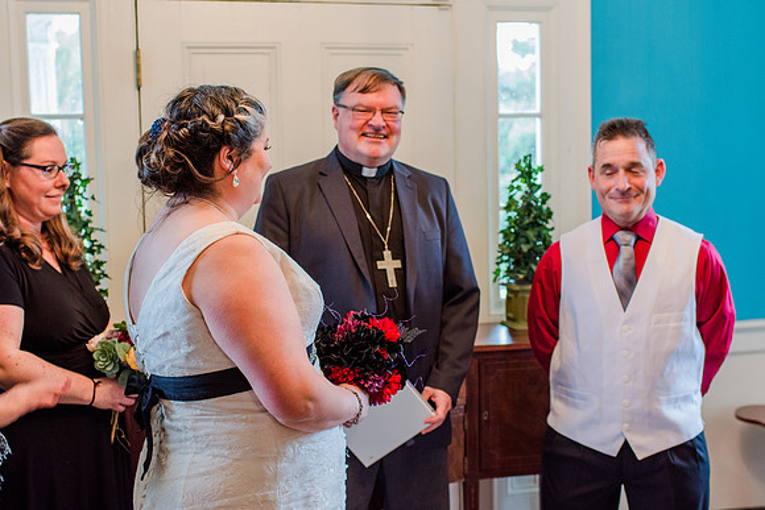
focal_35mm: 52
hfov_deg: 37.8
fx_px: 1116
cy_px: 255
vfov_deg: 25.8
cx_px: 382
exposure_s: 1/100
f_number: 2.5
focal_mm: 35
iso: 800
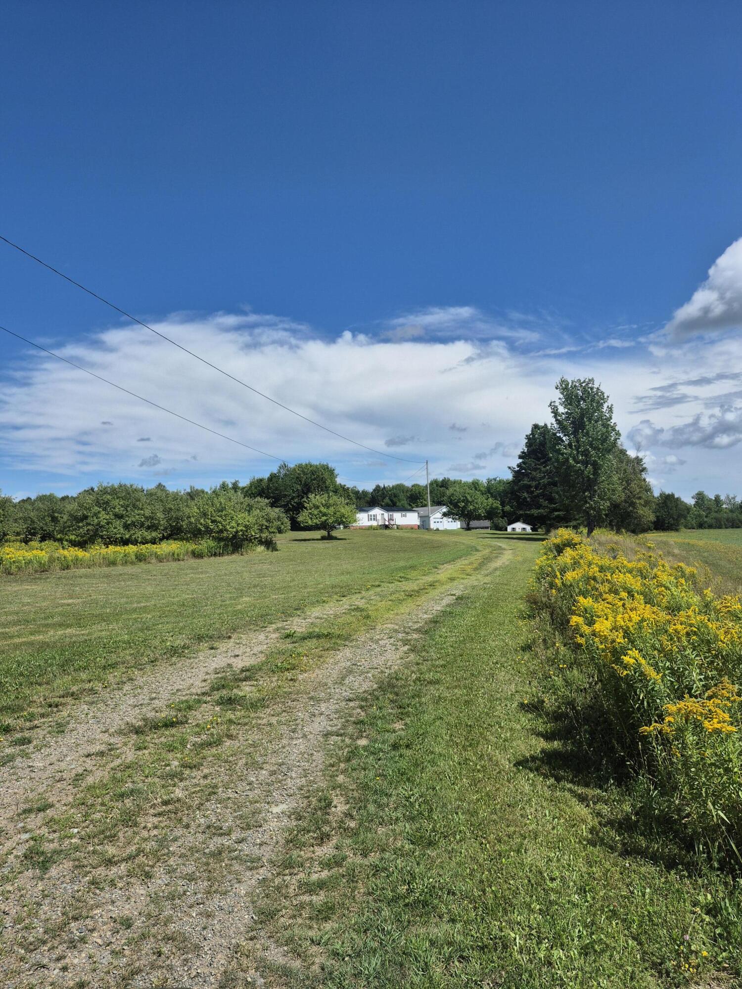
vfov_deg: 73.9
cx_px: 371
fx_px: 657
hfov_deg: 58.9
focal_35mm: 23
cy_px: 494
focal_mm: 5.4
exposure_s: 1/3008
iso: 25
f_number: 1.8
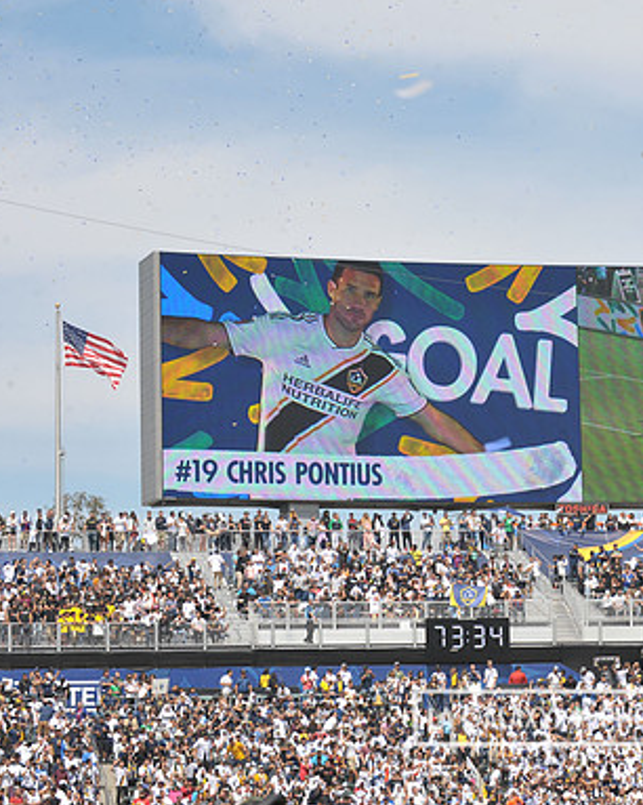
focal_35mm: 145
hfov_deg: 10.6
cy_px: 401
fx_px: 3452
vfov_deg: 13.3
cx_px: 561
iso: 250
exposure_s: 1/400
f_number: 10
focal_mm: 102
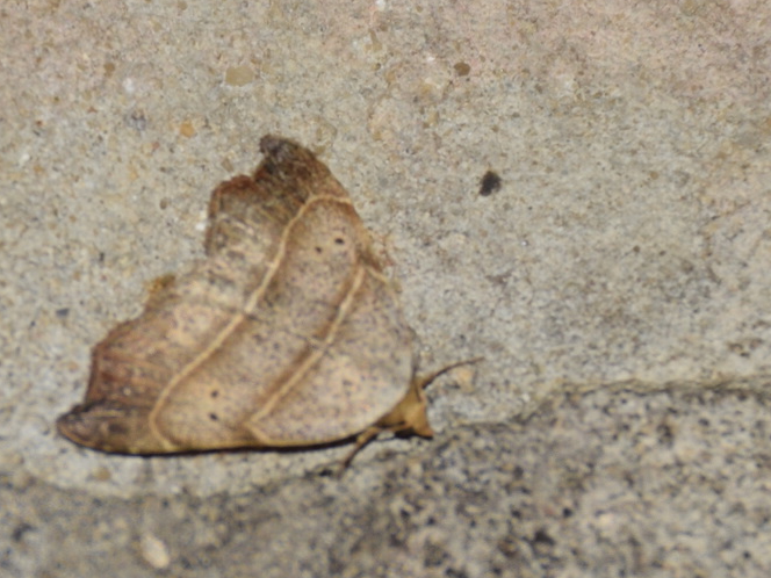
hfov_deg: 6.8
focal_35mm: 292
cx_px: 289
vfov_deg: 5.1
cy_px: 310
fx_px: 6504
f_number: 6.3
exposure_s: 1/60
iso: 100
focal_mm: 140
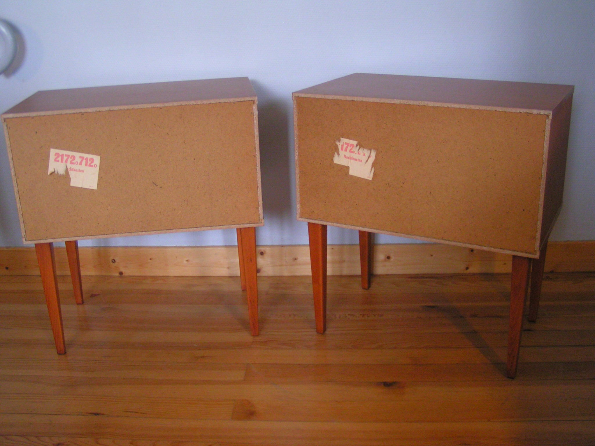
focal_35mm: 38
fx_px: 653
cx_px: 298
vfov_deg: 37.7
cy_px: 223
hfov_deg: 49.0
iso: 200
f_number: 2.8
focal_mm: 5.8
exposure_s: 1/20
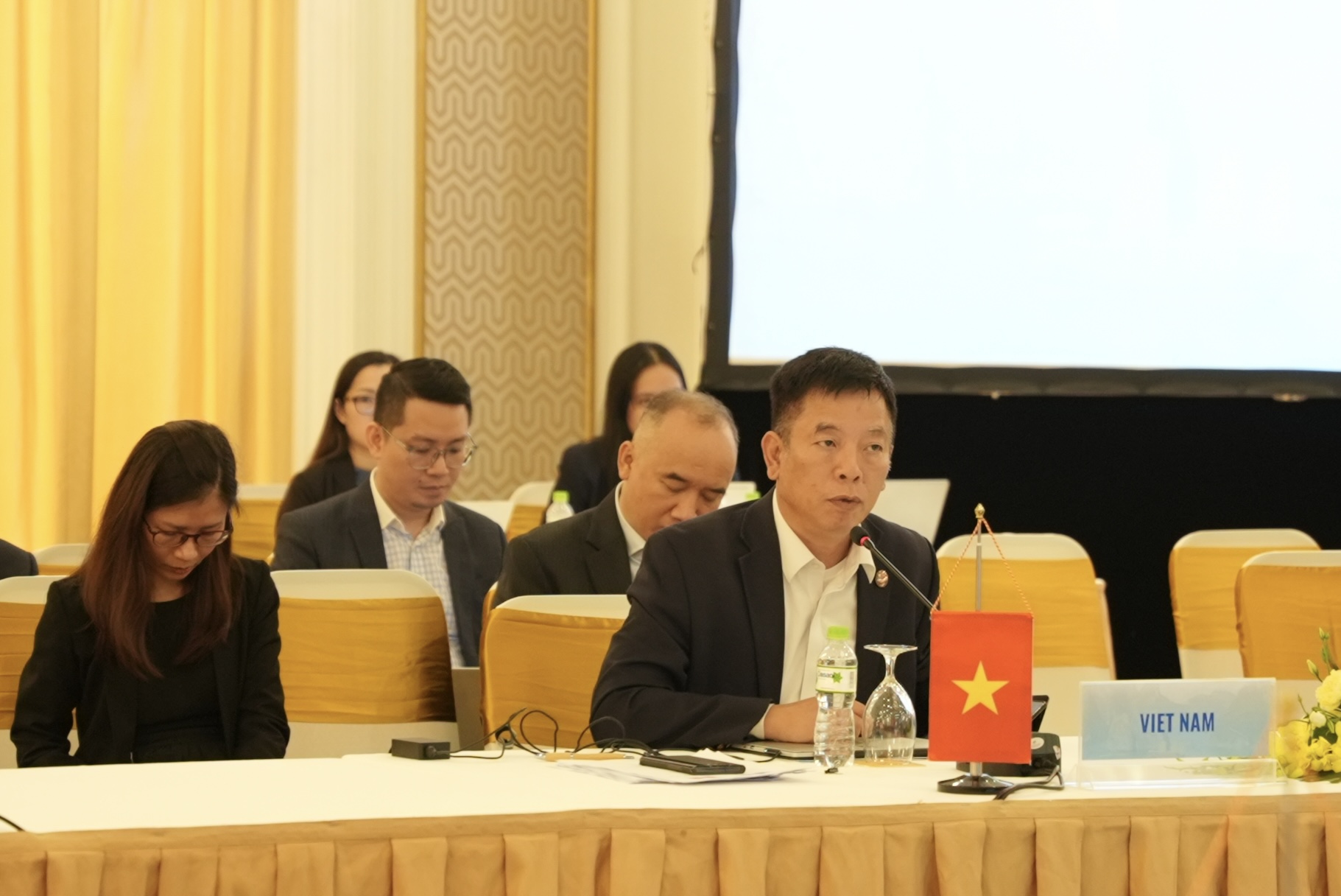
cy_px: 448
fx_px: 3913
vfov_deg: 13.1
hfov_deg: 19.4
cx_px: 670
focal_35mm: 105
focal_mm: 70
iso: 2000
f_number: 2.8
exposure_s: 1/100
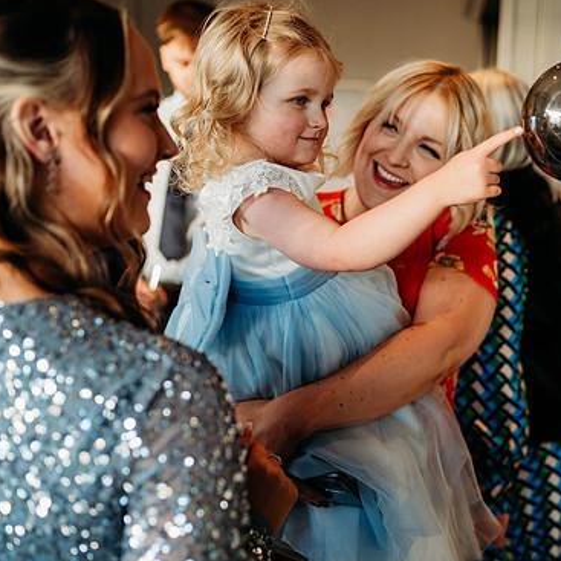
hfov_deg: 35.6
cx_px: 390
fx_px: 862
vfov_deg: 36.1
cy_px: 283
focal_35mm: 47
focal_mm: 35
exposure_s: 1/200
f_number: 2.2
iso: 640
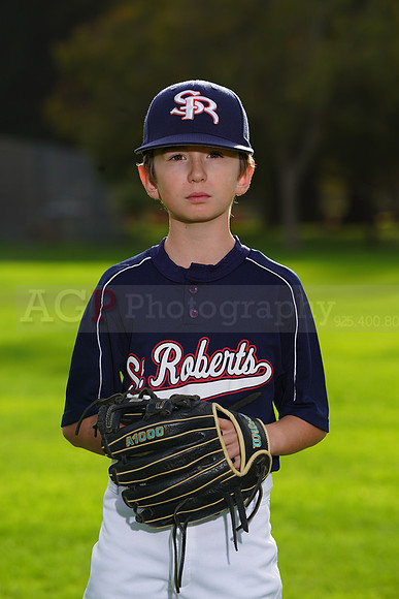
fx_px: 3854
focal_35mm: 232
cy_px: 300
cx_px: 200
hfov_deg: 5.9
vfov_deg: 8.9
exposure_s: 1/250
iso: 160
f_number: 8
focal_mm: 232
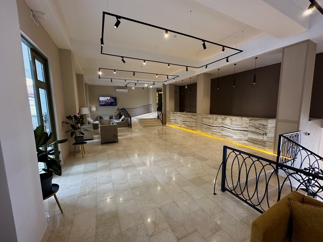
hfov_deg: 102.1
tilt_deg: -8.2
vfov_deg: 85.7
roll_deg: +1.0
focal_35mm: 14
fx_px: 131
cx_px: 162
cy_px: 121
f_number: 2.2
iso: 200
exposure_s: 1/50
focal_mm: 2.22
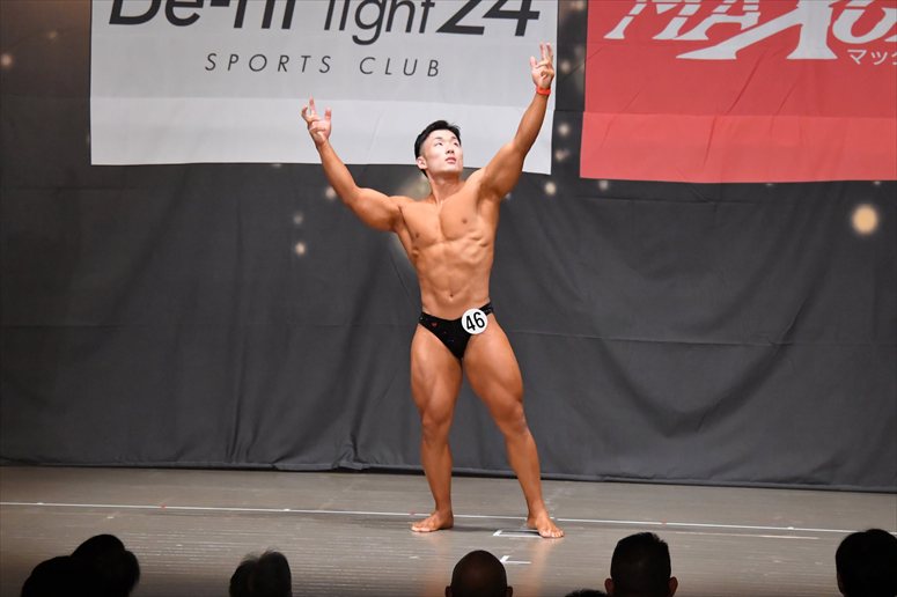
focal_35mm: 183
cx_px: 448
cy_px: 298
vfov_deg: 7.5
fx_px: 4558
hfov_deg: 11.2
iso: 6400
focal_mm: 122
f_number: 5.6
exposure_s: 1/400
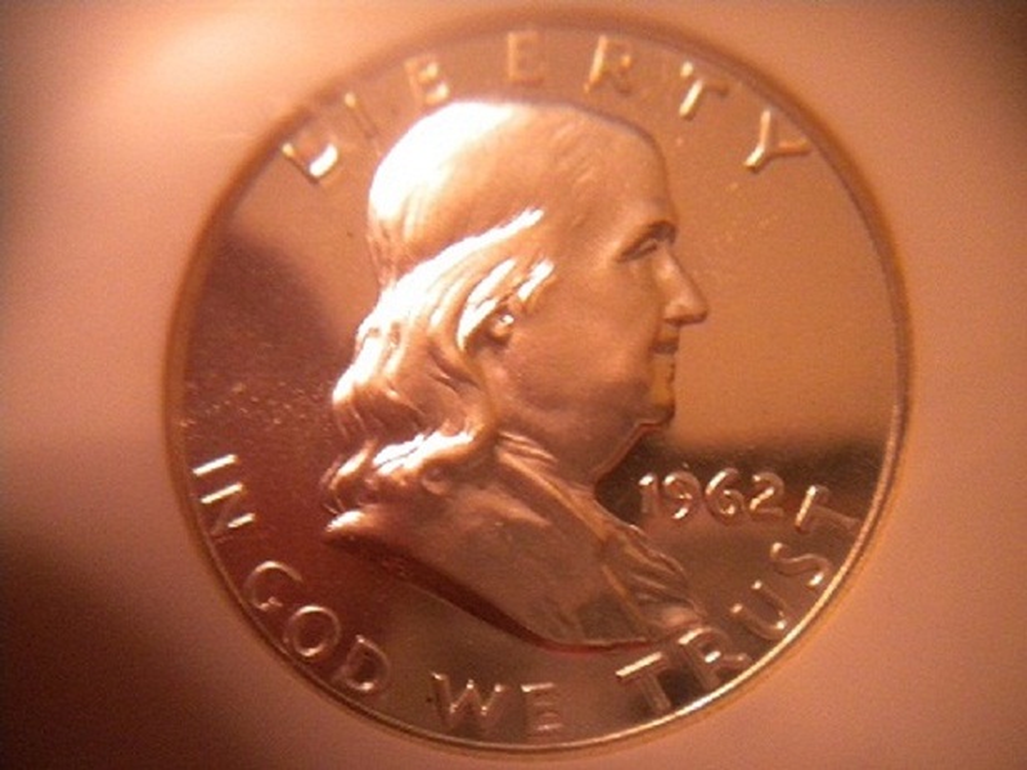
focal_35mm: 35
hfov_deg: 52.6
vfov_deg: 40.7
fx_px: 1038
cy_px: 385
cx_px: 514
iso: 400
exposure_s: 1/32.5
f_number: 3.1
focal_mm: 6.3
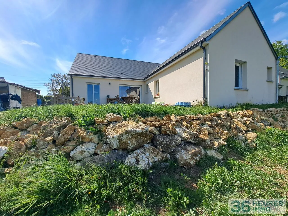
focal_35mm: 13
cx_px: 144
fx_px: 108
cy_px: 108
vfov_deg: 89.9
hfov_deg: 106.2
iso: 50
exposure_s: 1/1733
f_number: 2.2
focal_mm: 1.74
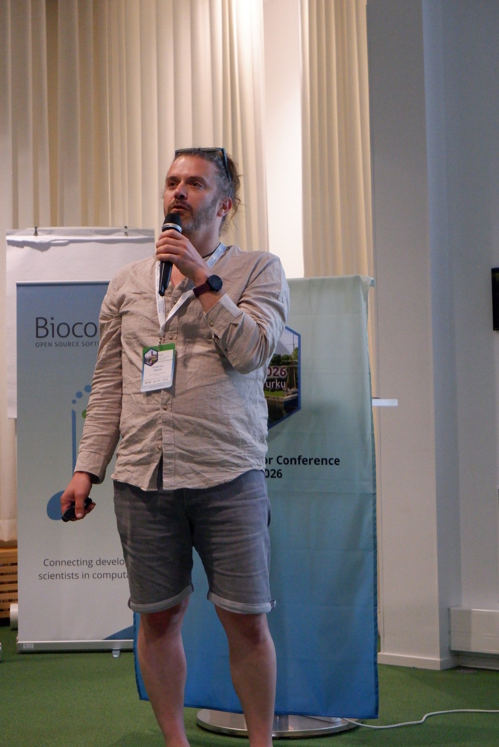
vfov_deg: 29.6
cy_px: 374
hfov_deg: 20.0
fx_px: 1412
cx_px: 250
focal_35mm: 68
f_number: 5.6
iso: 6400
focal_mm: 45
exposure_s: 1/180
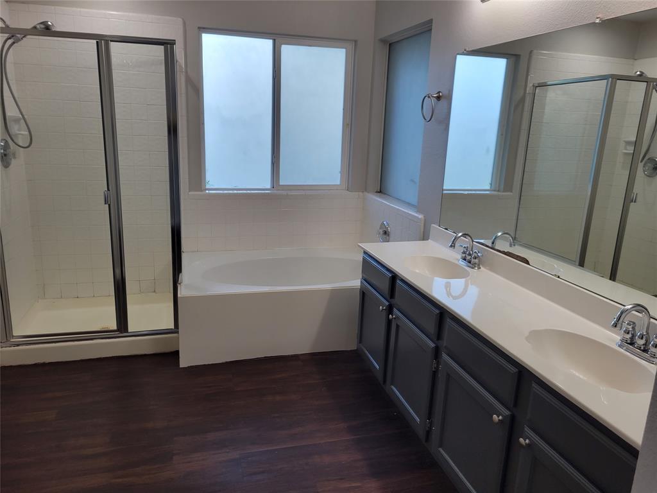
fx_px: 493
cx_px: 328
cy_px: 246
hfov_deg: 67.3
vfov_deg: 53.1
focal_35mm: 26
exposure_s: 1/120
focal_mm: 5.4
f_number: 1.8
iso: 50
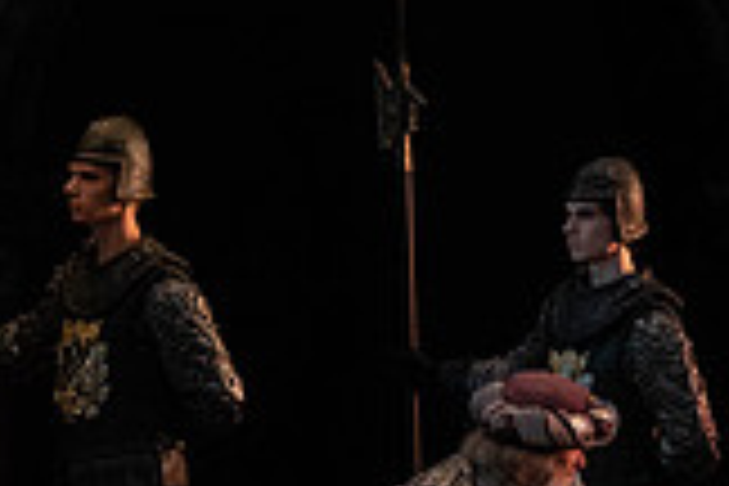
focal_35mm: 811
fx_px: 16421
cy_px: 286
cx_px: 958
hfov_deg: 2.5
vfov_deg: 1.7
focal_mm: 226
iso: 6400
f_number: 7.1
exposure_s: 1/320
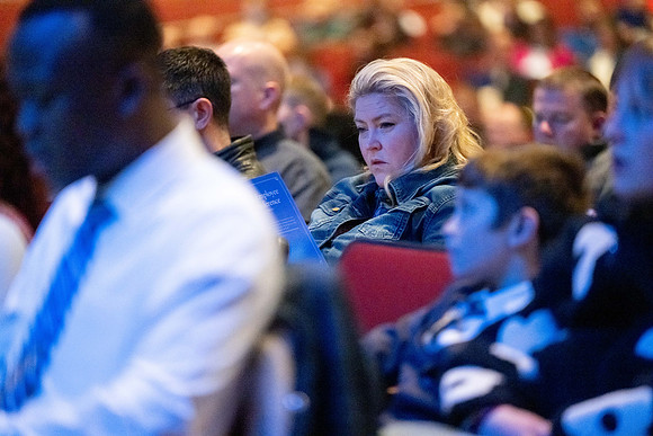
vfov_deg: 6.9
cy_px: 218
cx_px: 326
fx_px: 3628
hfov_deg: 10.3
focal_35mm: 200
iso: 12800
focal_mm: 200
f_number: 2.8
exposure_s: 1/100
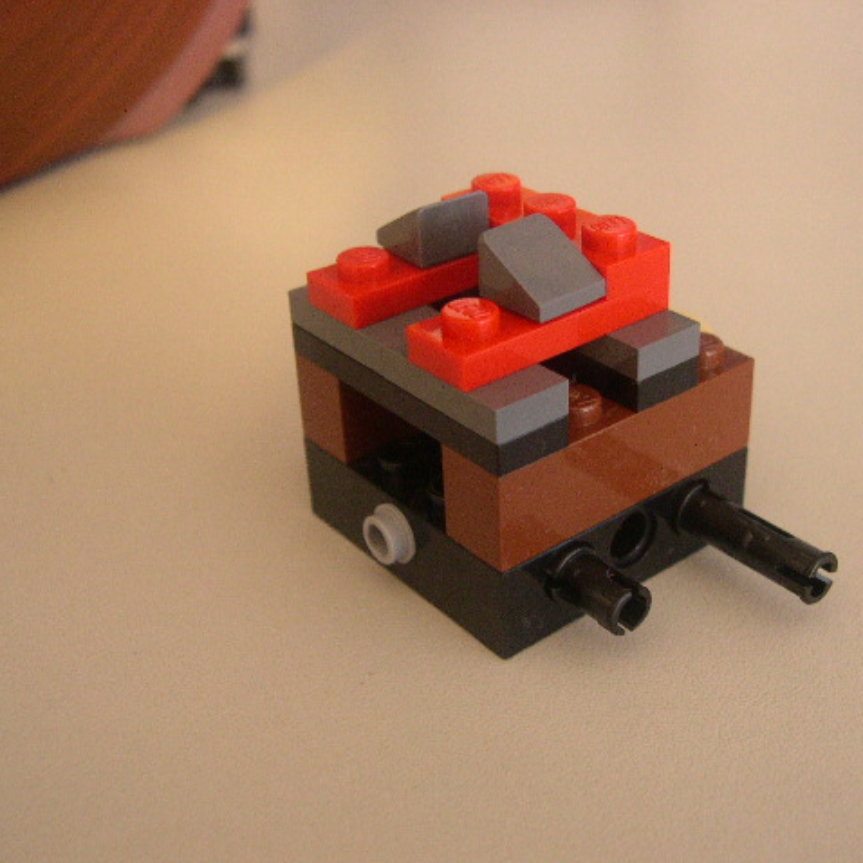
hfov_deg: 37.4
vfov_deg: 37.6
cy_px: 432
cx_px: 515
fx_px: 1269
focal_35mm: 45
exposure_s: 1/4.3
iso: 391
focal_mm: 8
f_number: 2.8
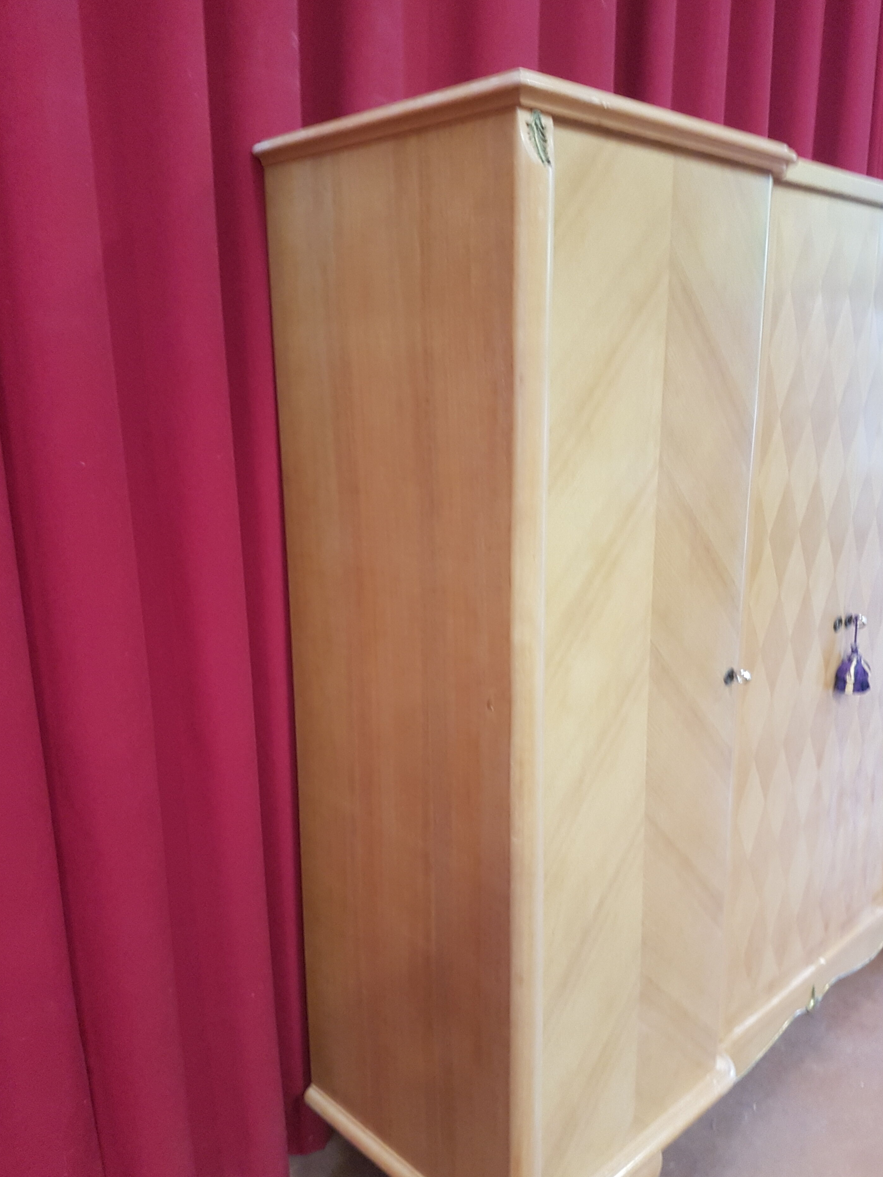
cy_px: 600
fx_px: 952
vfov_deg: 63.4
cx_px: 457
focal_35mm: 28
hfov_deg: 49.7
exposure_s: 1/14
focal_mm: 4.2
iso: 200
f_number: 1.7
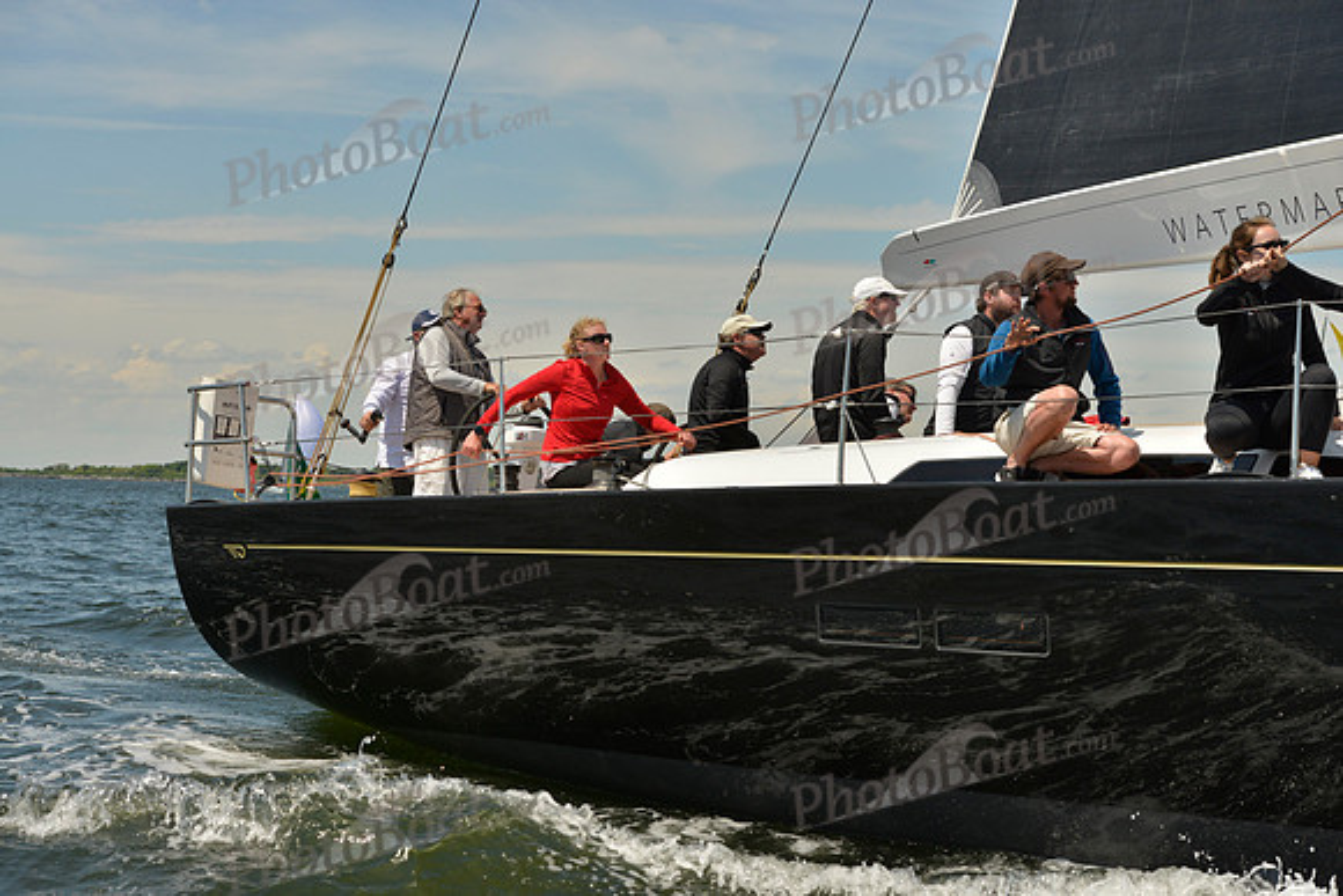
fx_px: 2612
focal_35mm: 70
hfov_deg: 28.8
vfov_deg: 19.5
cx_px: 672
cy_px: 448
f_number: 7.1
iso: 280
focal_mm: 70
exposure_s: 1/1600
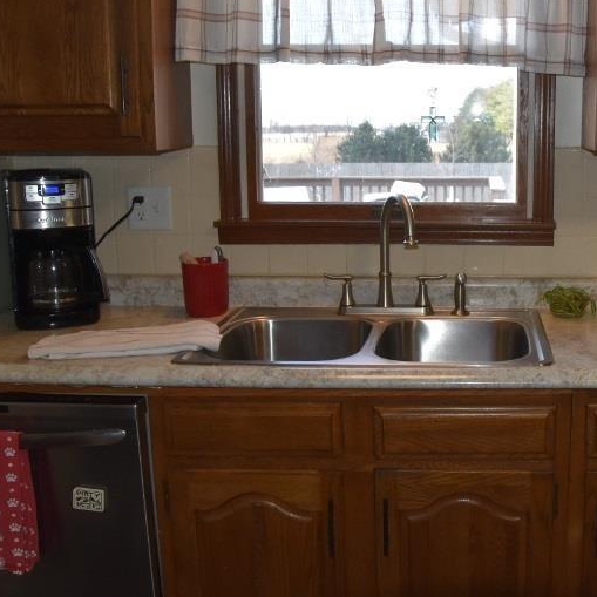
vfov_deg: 40.8
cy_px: 245
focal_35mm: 41
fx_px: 800
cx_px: 496
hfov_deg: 39.0
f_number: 5.6
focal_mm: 16
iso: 720
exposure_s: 1/125
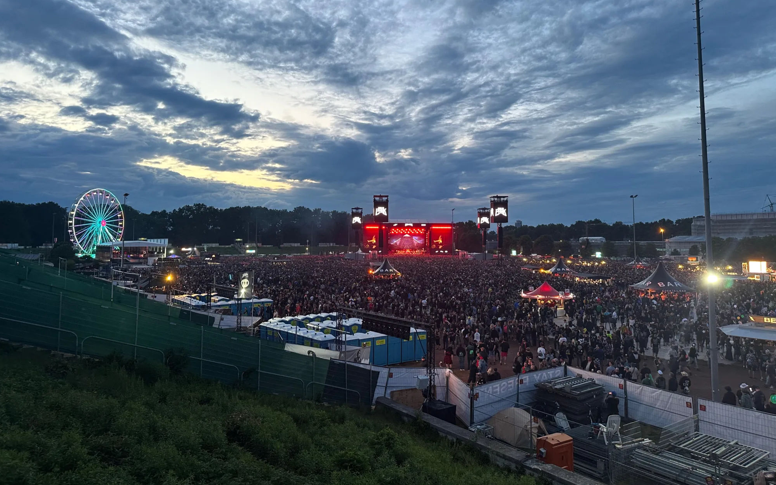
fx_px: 550
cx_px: 388
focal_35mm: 26
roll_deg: -0.8
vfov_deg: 47.4
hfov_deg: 70.4
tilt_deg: +5.7
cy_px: 201
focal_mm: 6.86
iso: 160
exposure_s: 1/50
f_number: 1.78
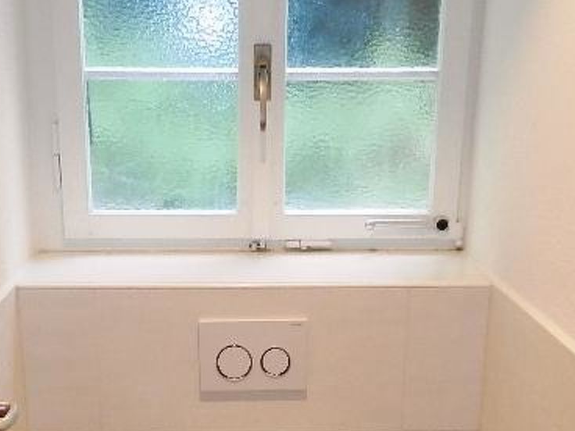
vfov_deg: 21.8
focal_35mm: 64
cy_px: 460
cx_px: 238
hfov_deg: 30.2
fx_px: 1063
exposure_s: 1/30
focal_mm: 4
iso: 200
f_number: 3.4
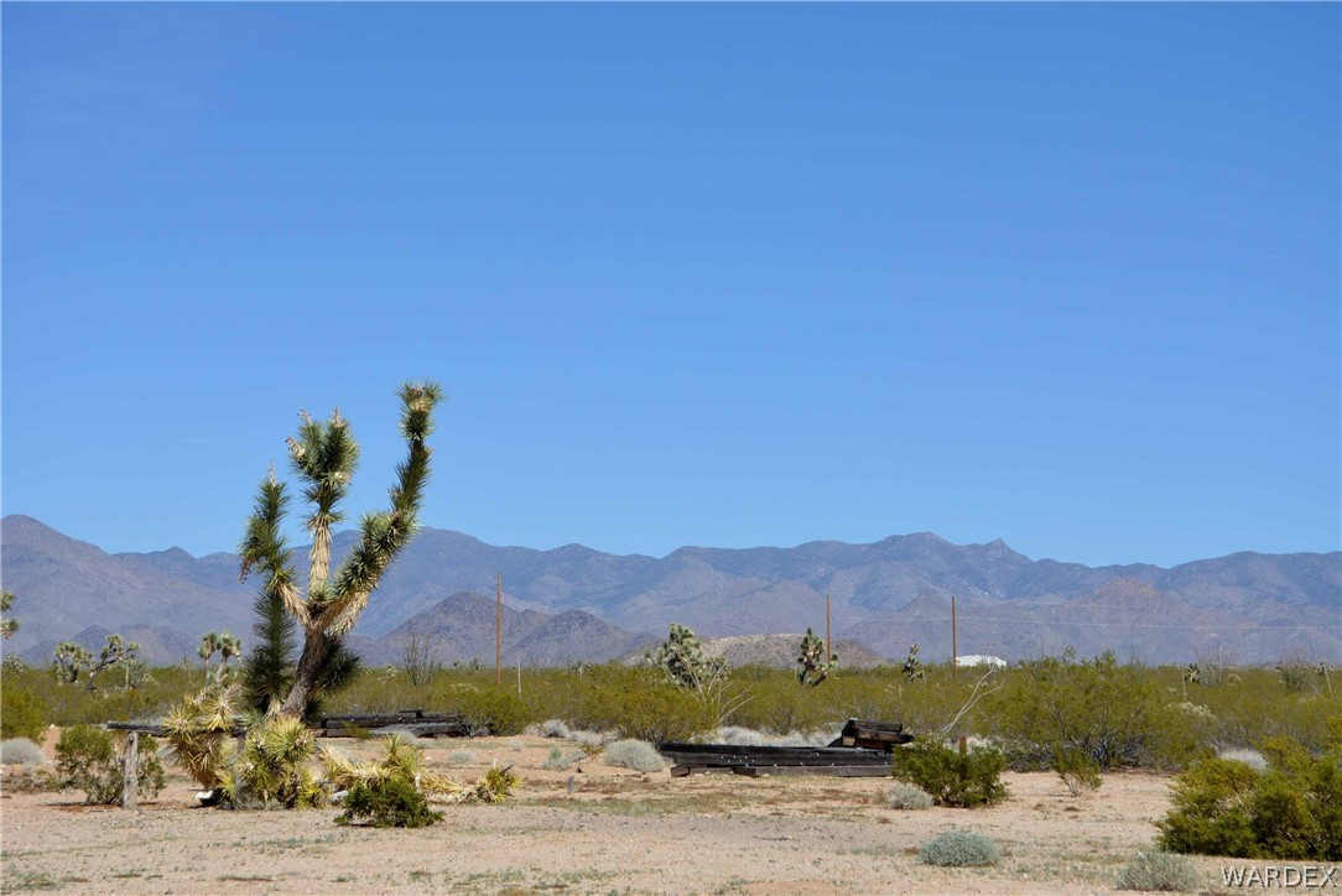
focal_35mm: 82
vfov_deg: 16.6
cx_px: 671
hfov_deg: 24.6
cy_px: 448
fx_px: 3077
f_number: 9
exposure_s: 1/320
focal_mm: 55
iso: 100
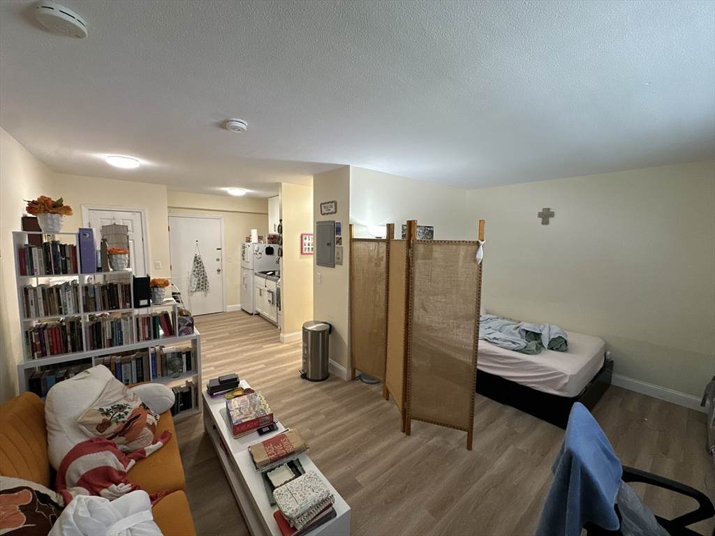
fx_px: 289
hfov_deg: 102.1
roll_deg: -1.5
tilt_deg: -5.6
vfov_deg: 85.7
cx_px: 358
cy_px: 268
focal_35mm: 14
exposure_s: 1/120
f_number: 2.2
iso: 320
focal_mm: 2.22
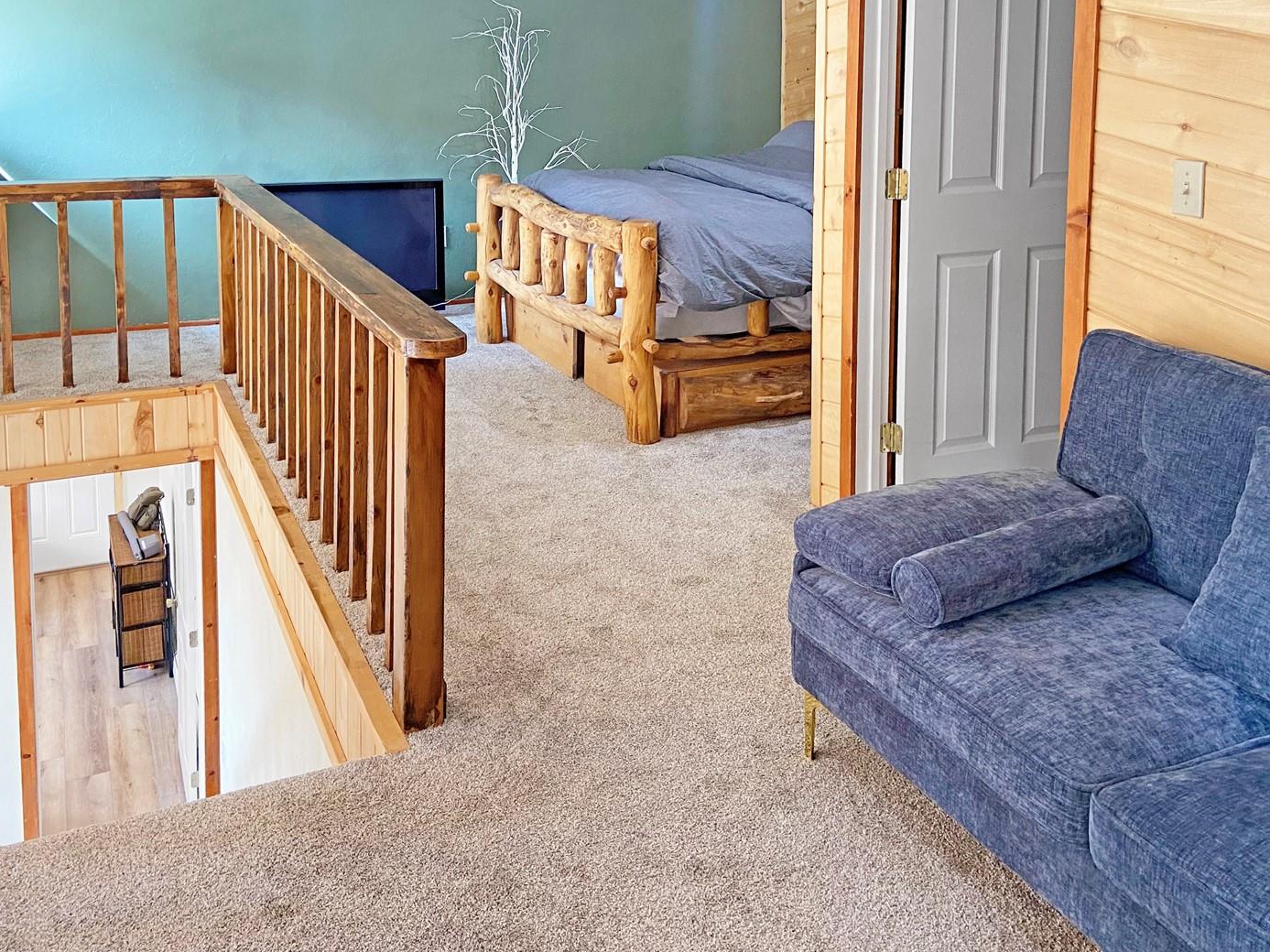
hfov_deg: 59.9
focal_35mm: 30
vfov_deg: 46.8
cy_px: 446
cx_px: 682
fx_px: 1101
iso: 125
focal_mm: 4.25
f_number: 1.8
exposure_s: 1/60
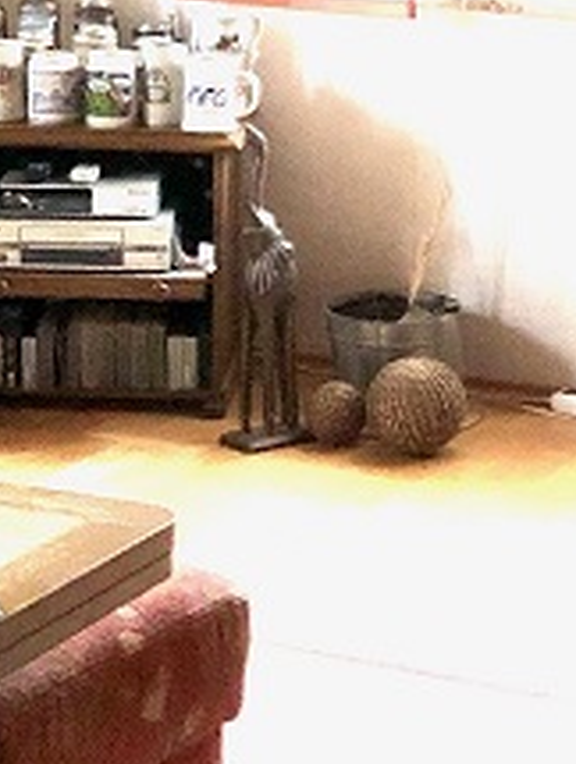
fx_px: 2898
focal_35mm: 131
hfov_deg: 11.4
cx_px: 309
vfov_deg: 15.0
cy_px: 298
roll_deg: -0.9
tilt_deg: -11.2
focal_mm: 3.99
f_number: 1.8
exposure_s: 1/9
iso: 100
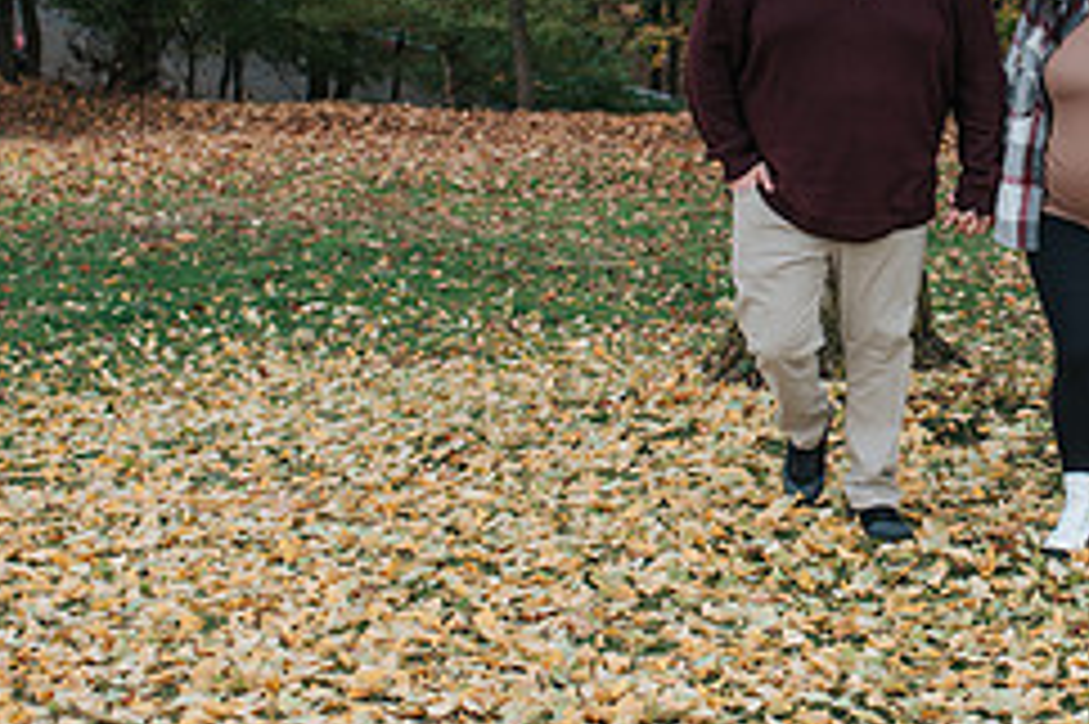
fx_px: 2660
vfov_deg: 15.4
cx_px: 968
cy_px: 130
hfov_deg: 22.6
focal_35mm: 88
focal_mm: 35
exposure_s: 1/200
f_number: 2.8
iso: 100
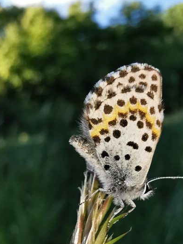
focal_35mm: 33
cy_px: 146
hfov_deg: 42.9
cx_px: 99
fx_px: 233
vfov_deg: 55.0
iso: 50
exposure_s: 1/236
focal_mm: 2.35
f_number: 2.2
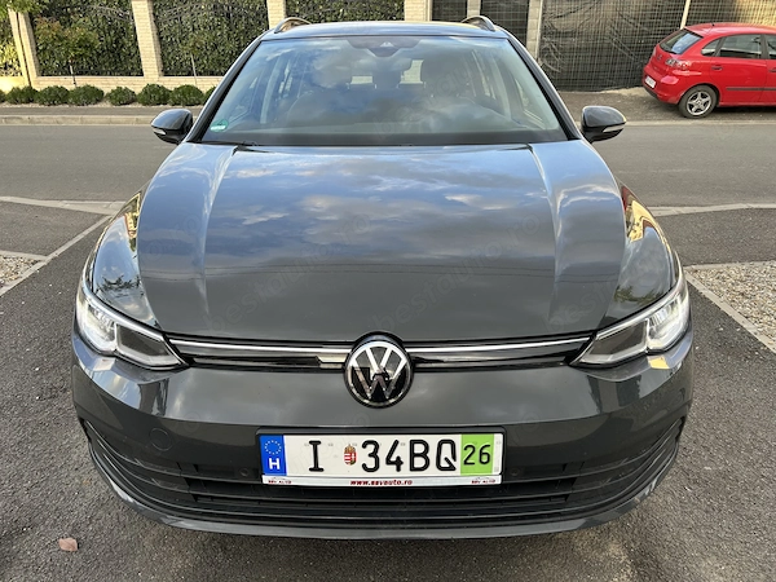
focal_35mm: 26
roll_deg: +0.6
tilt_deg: -25.0
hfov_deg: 67.3
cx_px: 388
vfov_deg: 53.1
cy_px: 291
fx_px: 583
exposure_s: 1/139
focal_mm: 5.7
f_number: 1.5
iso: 32
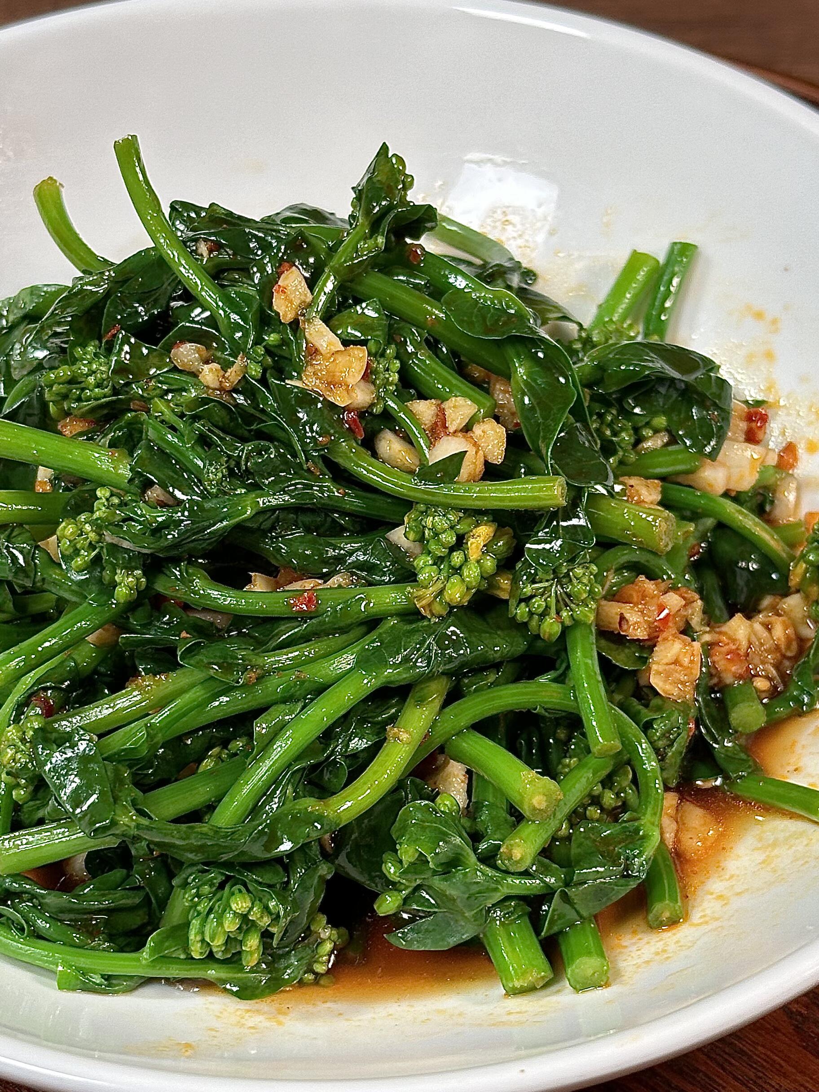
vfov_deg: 39.7
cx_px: 410
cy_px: 546
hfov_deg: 30.3
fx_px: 1514
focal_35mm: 48
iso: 40
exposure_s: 1/105
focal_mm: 6.86
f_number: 1.78
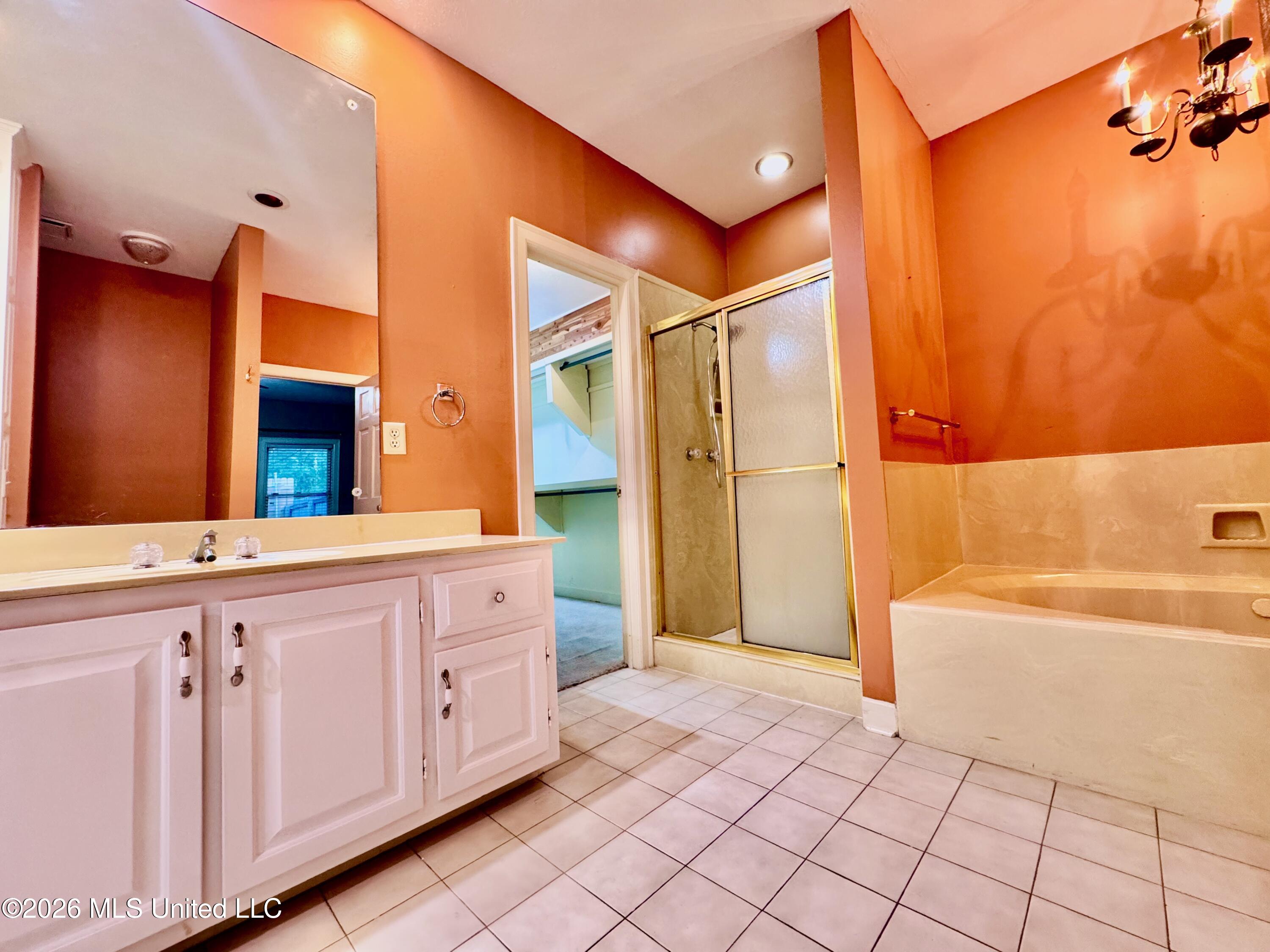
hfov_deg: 102.1
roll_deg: +2.6
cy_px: 476
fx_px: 514
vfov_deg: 85.7
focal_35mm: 14
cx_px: 635
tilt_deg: +2.8
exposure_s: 1/120
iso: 320
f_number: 2.2
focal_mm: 2.22
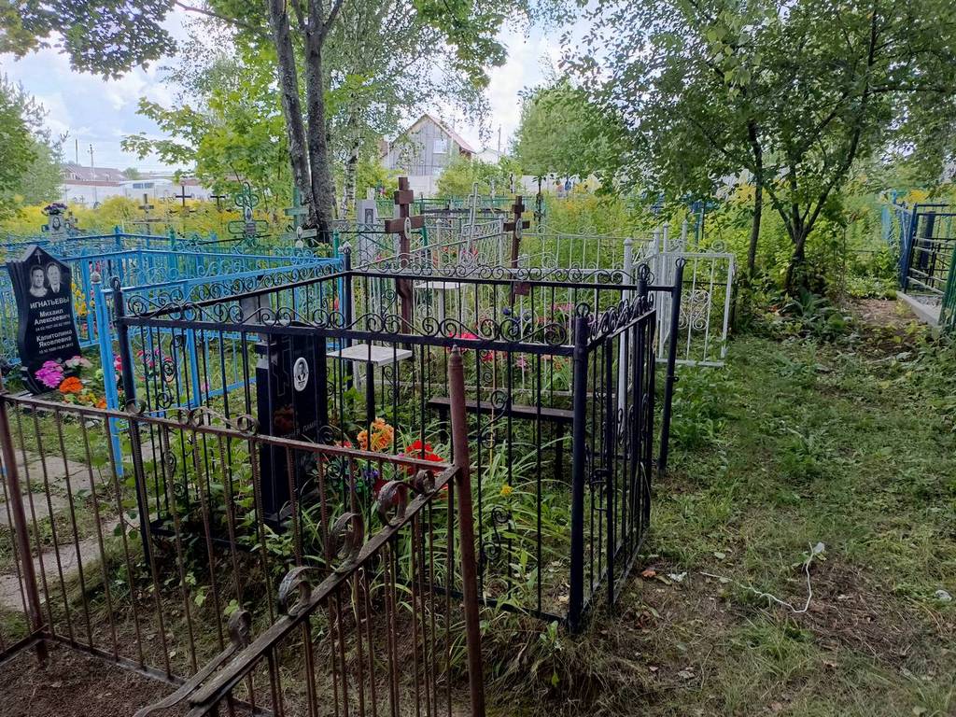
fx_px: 690
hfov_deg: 69.4
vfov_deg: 54.9
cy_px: 358
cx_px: 478
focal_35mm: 25
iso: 112
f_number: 1.69
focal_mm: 4.76
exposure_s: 1/114
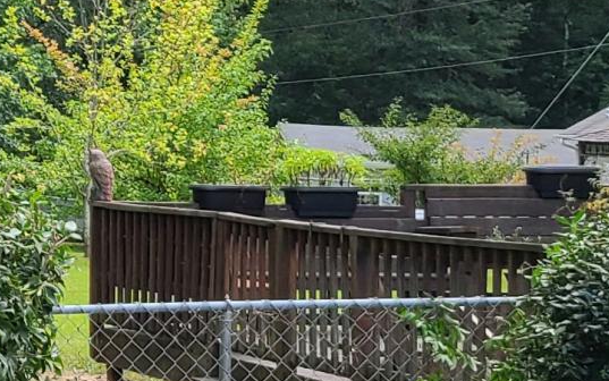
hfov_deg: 11.7
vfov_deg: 8.5
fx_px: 2557
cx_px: -724
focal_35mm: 154
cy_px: 49
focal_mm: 5.4
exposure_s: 1/682
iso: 40
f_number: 1.8
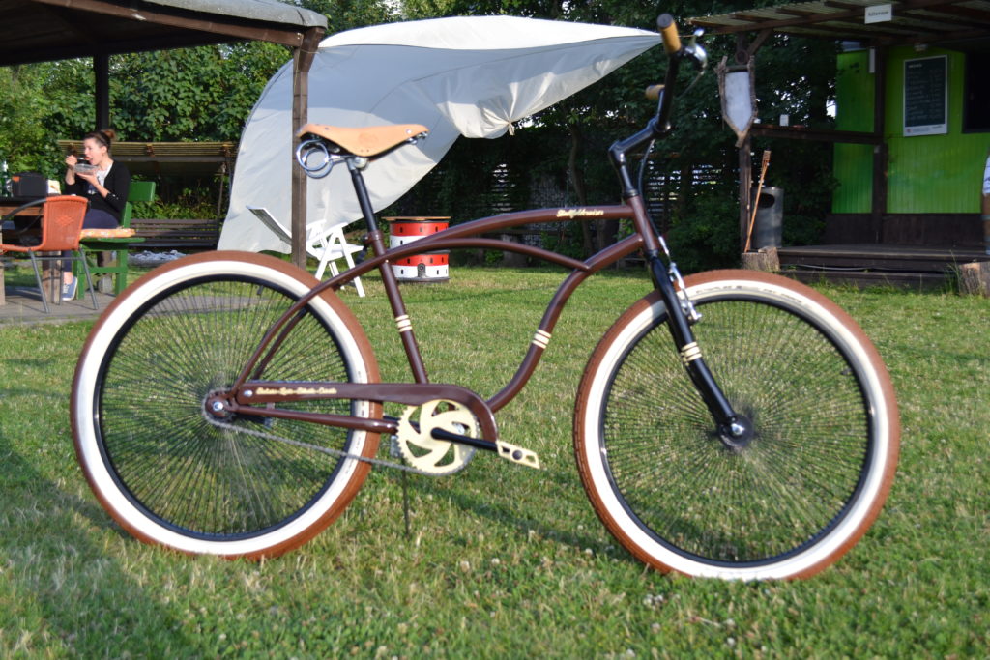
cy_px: 330
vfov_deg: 29.9
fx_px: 1238
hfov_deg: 43.6
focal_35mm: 45
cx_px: 495
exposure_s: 1/250
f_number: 5.6
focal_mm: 30
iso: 200
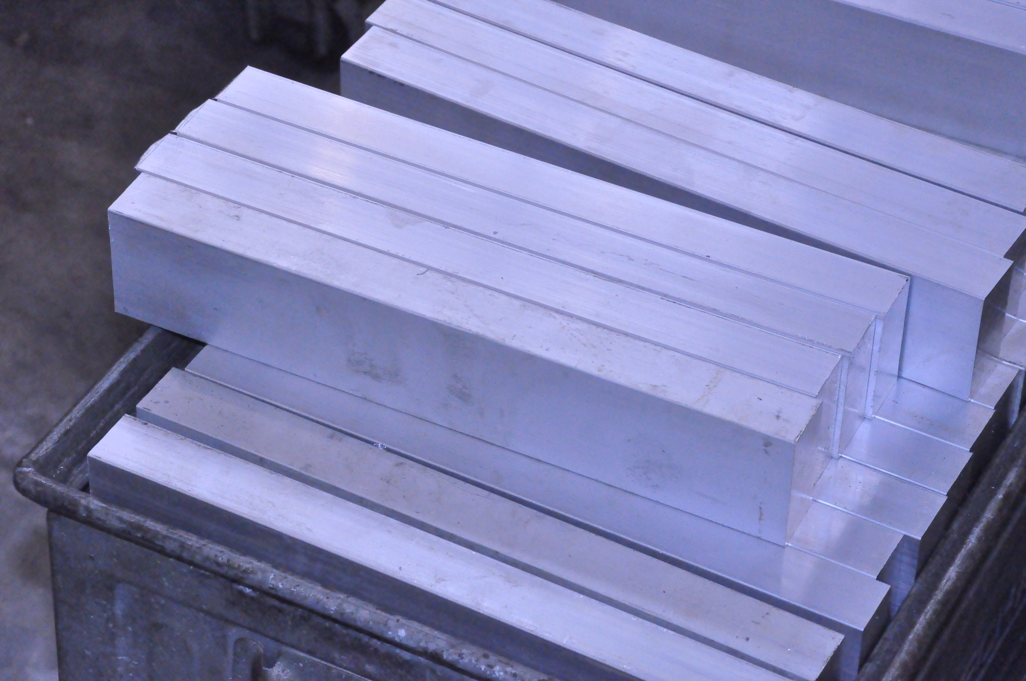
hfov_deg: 16.1
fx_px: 3629
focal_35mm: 128
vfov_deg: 10.7
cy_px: 340
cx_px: 513
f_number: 13
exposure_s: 1/200
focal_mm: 85
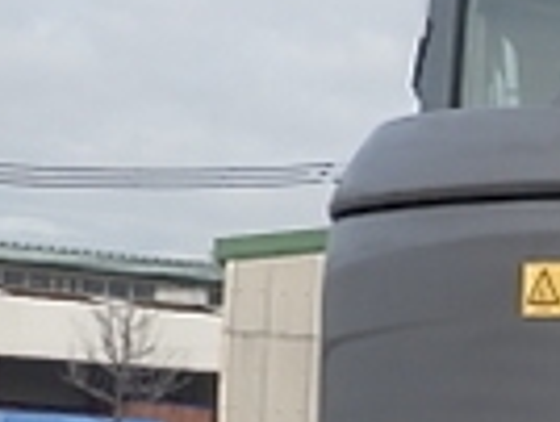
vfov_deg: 11.6
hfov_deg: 14.3
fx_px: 2026
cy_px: 547
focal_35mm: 125
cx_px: 928
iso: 125
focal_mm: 5
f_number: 4.2
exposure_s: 1/400
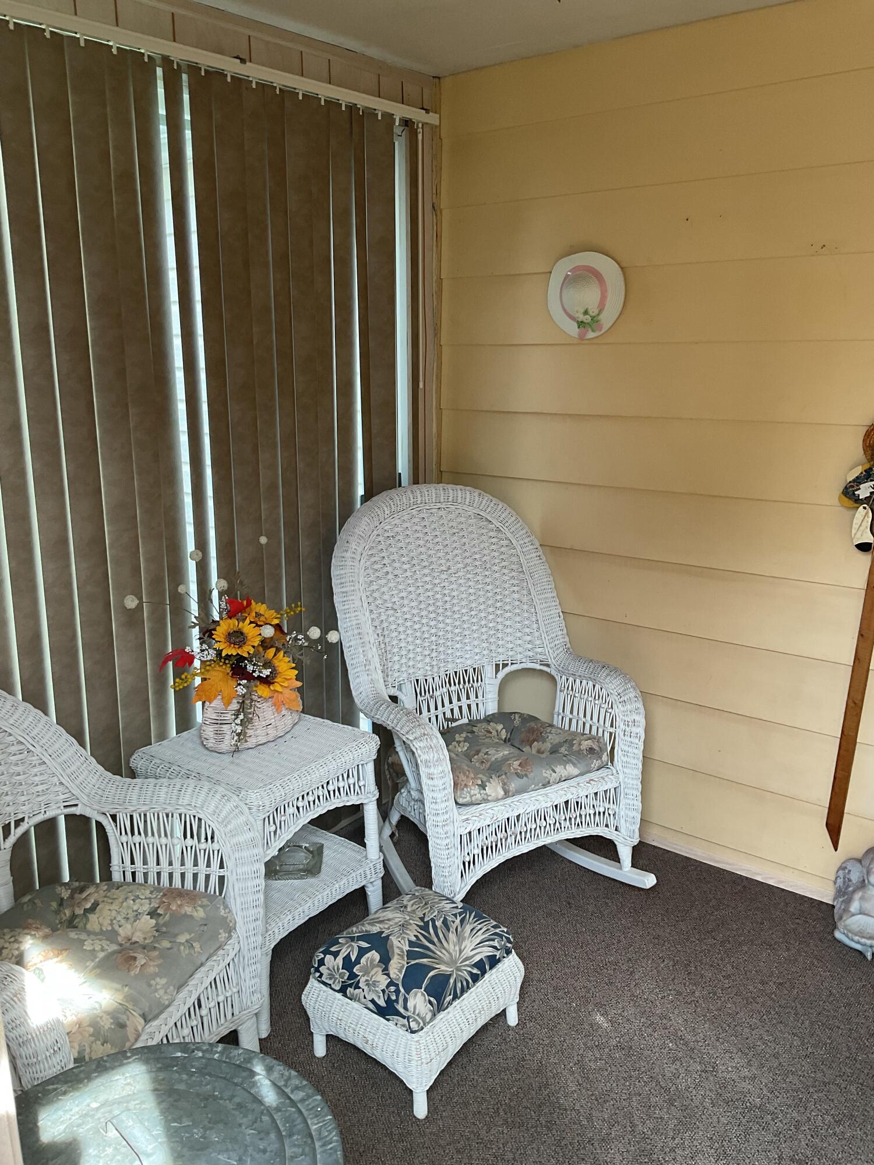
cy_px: 582
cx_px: 437
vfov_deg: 61.7
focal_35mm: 29
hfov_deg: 48.2
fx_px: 976
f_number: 1.8
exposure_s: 1/120
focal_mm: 3
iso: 40
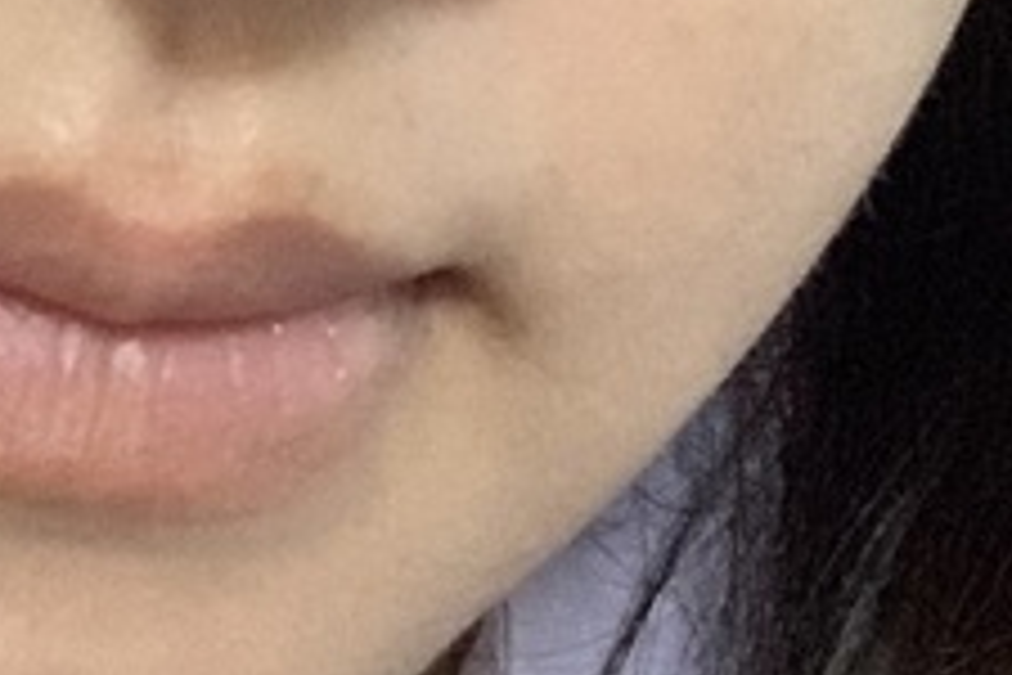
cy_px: -641
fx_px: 3598
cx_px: 63
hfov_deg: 15.8
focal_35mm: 128
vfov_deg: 10.0
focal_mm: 2.87
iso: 320
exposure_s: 1/30
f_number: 2.2
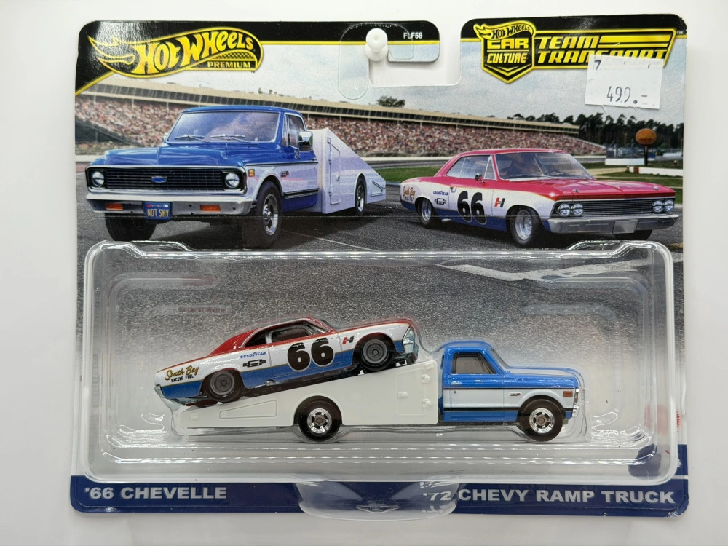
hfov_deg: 39.7
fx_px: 1009
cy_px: 273
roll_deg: -0.3
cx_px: 364
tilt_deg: +4.5
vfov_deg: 30.3
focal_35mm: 48
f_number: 1.78
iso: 50
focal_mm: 6.76
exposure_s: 1/164
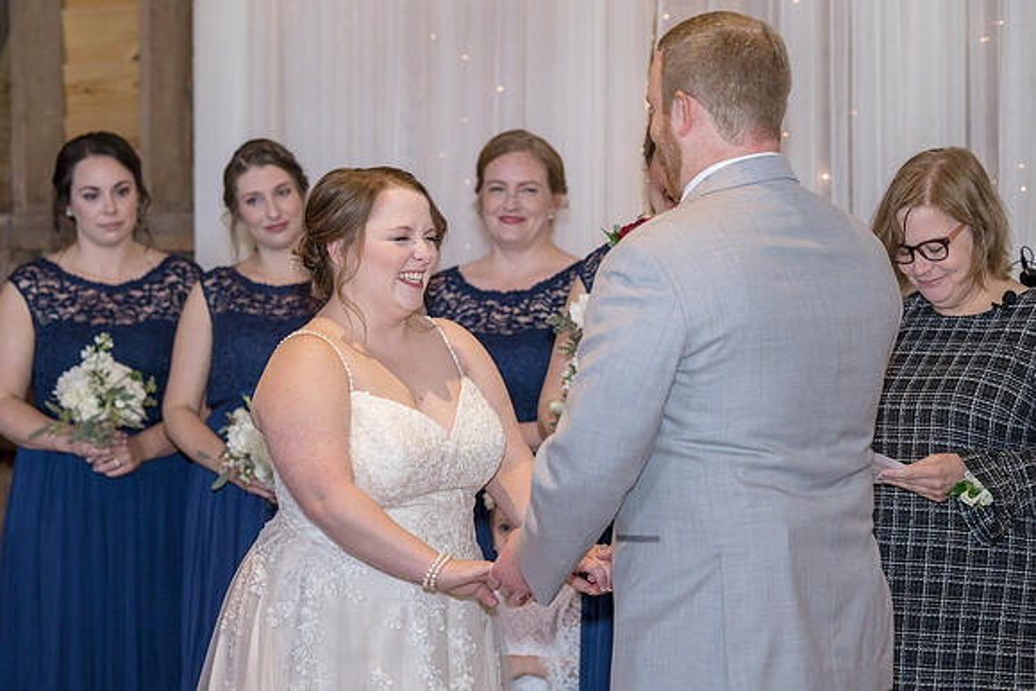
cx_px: 522
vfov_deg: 12.1
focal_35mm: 113
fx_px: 3253
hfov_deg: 18.1
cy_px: 316
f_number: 4
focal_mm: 100
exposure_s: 1/250
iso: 2000
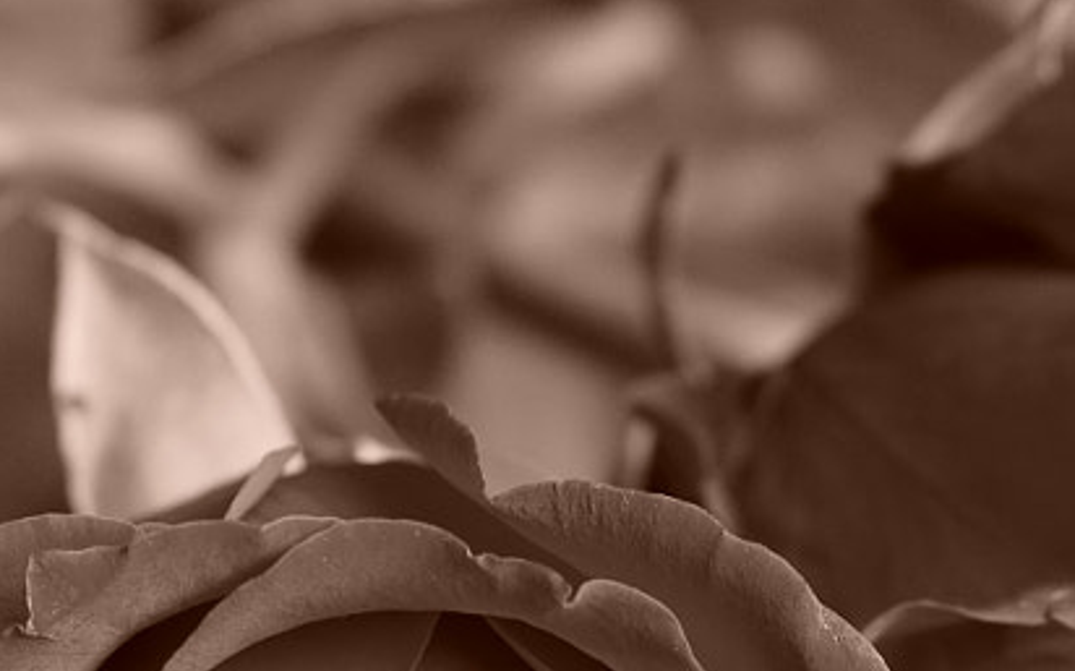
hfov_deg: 5.3
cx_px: 115
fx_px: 11595
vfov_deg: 3.3
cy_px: 456
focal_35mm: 396
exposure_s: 1/20
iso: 1000
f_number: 7.1
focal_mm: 100
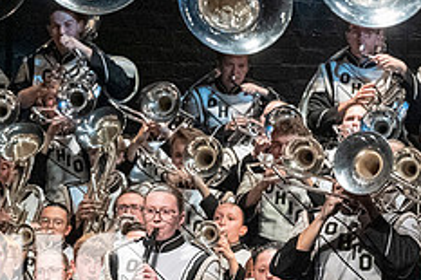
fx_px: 6310
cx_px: 7
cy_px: 318
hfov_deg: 3.8
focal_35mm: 540
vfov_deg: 2.5
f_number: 4
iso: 4000
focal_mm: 145
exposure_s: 1/500
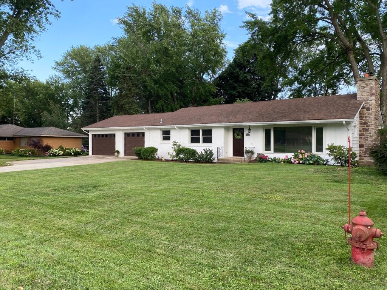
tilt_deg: +0.4
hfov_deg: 67.3
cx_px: 194
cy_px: 145
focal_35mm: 26
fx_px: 291
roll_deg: +1.0
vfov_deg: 53.1
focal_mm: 4.25
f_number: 1.8
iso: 32
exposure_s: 1/157
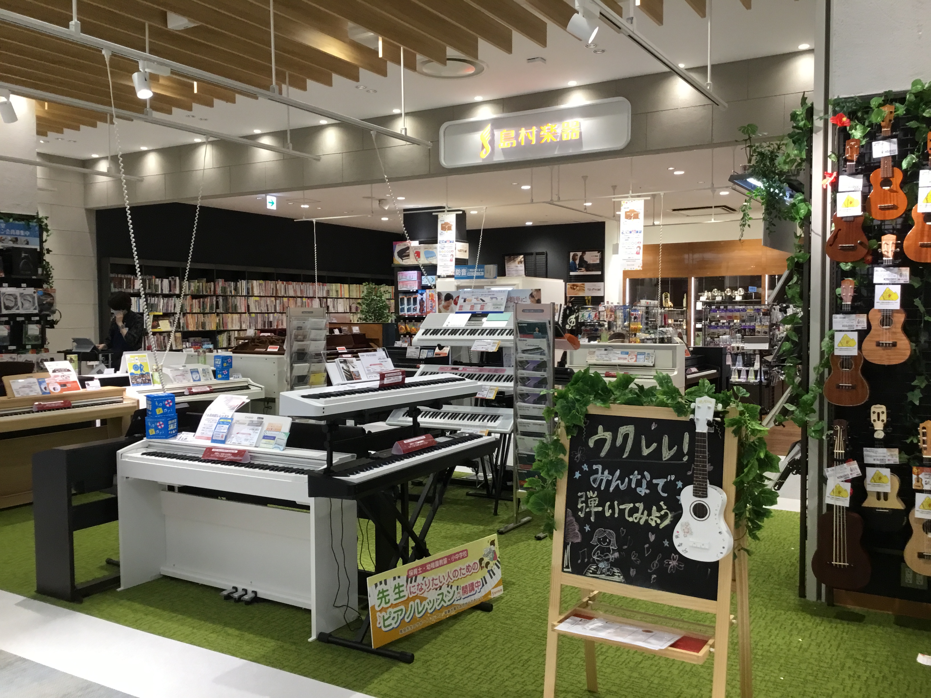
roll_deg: +0.9
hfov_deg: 58.4
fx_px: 834
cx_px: 466
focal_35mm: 31
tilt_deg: -2.8
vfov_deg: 45.4
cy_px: 349
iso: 40
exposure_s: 1/30
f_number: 2.4
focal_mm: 3.3
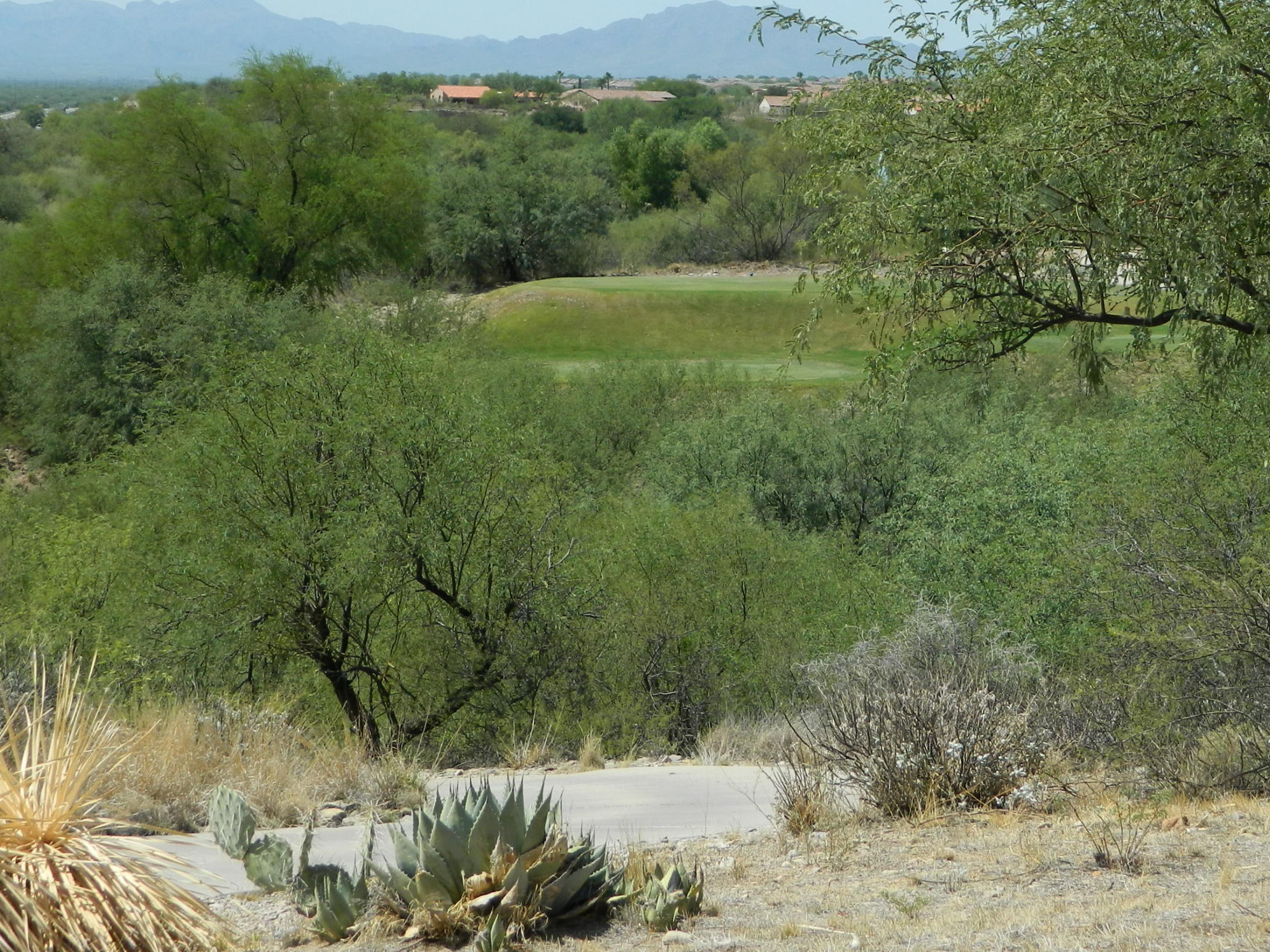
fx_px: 3742
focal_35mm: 102
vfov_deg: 14.5
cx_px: 820
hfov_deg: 19.2
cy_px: 371
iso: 80
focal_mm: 12.6
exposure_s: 1/800
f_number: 4
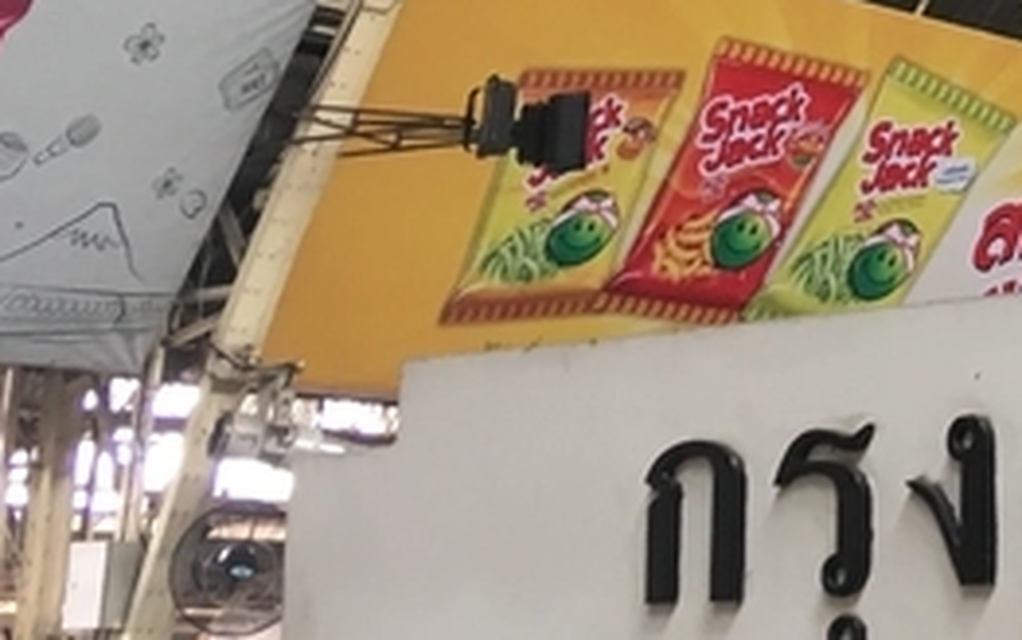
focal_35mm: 120
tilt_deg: +19.8
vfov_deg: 10.5
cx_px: 1342
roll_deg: +0.0
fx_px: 3344
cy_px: -359
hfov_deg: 16.4
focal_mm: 4.15
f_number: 2.2
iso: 100
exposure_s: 1/33
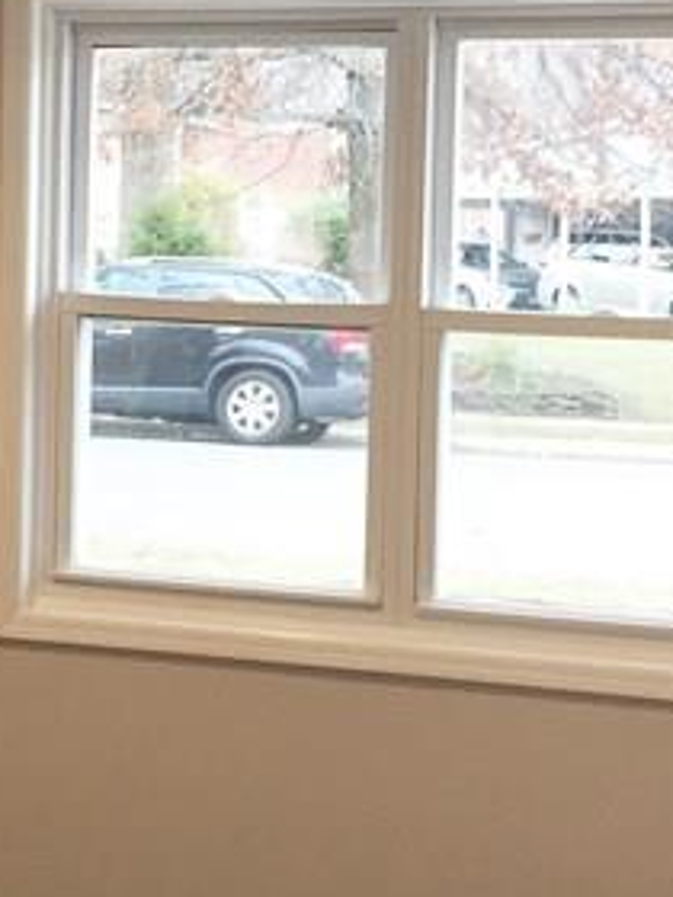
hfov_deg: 13.9
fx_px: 2748
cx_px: 234
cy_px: 365
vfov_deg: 18.5
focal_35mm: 106
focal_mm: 4.15
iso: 32
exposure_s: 1/30
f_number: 2.2
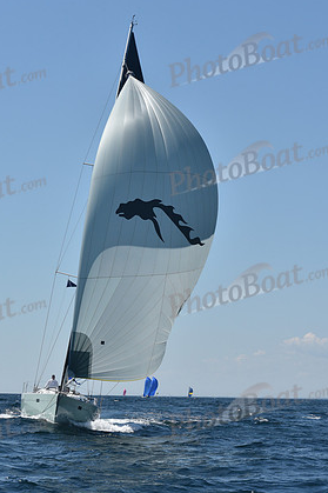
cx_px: 108
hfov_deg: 14.1
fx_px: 1327
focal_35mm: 97
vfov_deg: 21.0
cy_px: 244
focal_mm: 70
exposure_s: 1/1000
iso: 200
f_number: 9
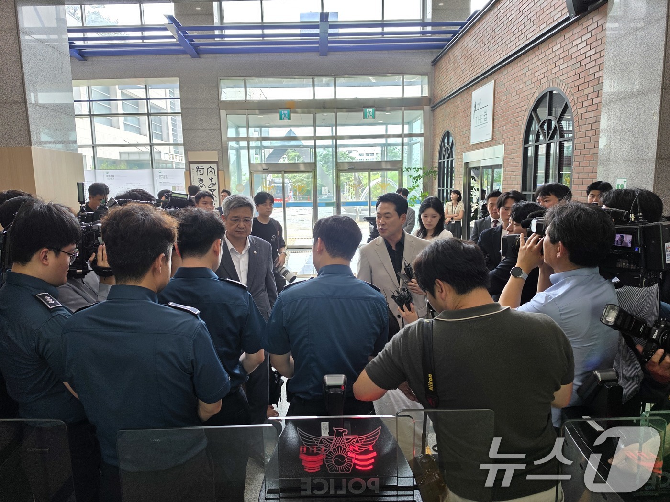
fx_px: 445
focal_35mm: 23
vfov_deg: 58.9
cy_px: 251
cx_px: 335
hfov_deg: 73.9
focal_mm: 6.5
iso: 32
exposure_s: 1/120
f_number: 1.4
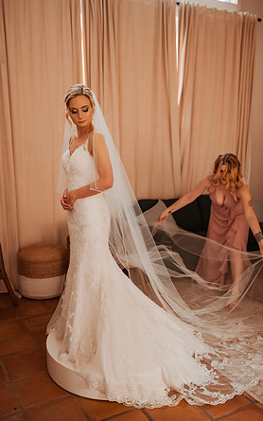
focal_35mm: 36
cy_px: 211
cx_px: 132
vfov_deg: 54.0
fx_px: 413
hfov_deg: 35.3
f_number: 1.8
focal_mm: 35
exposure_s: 1/800
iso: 320
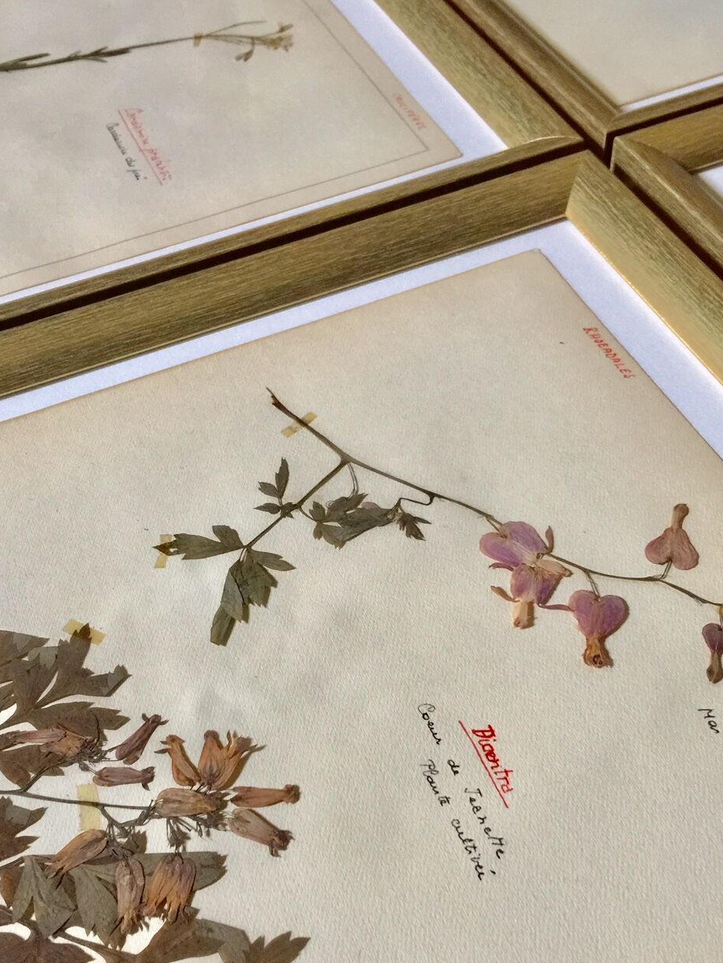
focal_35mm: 38
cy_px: 593
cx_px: 358
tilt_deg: -50.4
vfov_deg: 48.6
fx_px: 1058
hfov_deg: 37.7
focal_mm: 4.15
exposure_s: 1/17
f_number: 2.2
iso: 125
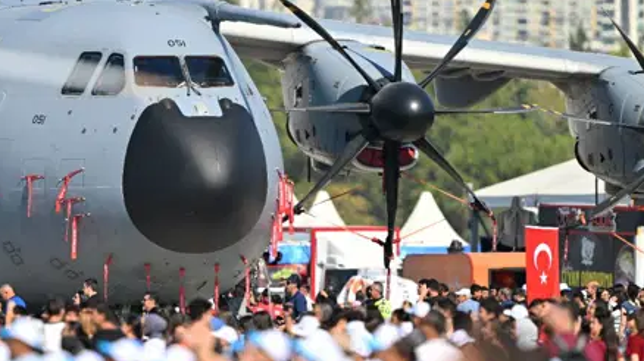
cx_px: 215
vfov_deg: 1.4
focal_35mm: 842
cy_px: 248
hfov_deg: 2.6
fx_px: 14373
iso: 200
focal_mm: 400
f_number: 2.8
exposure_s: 1/4000
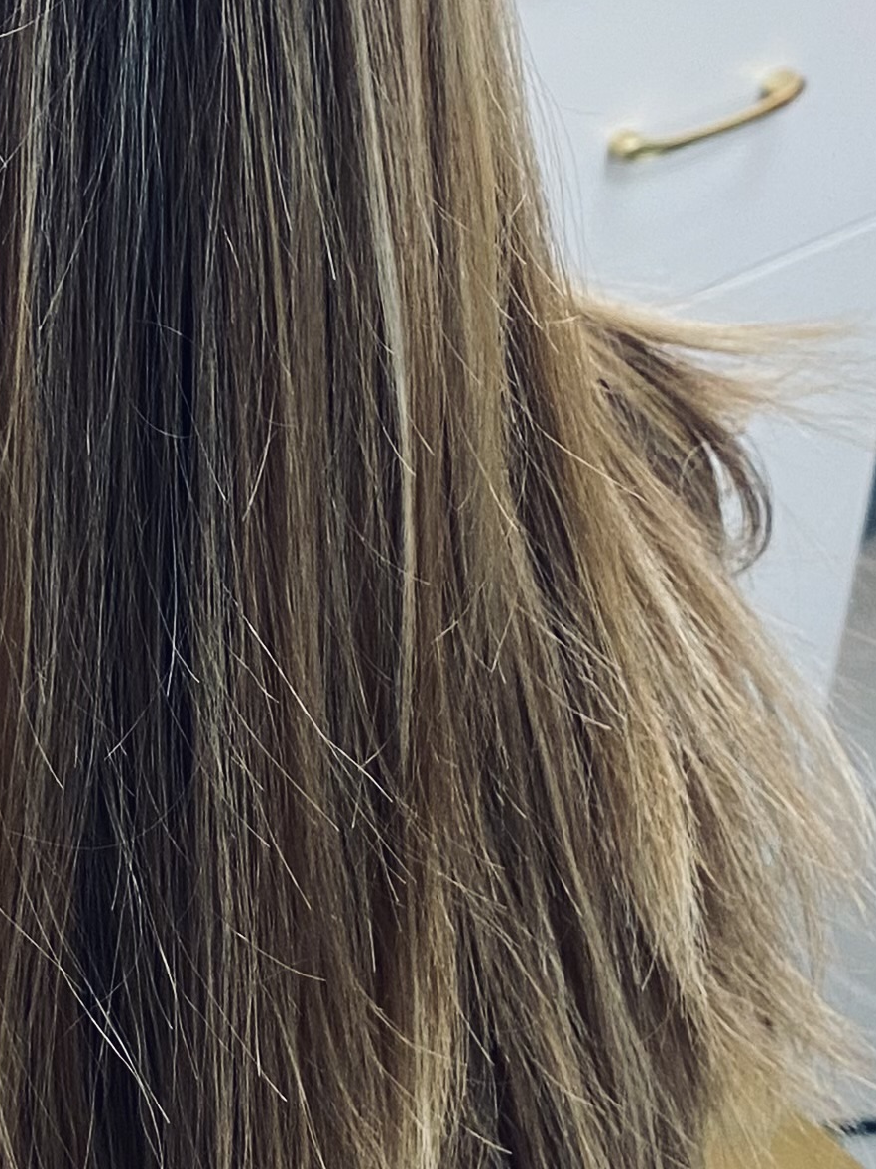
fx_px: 3004
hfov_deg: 16.1
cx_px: -78
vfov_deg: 21.9
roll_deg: +0.0
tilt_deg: -30.5
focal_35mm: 89
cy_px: 391
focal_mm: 4.25
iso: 80
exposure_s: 1/60
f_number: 1.8
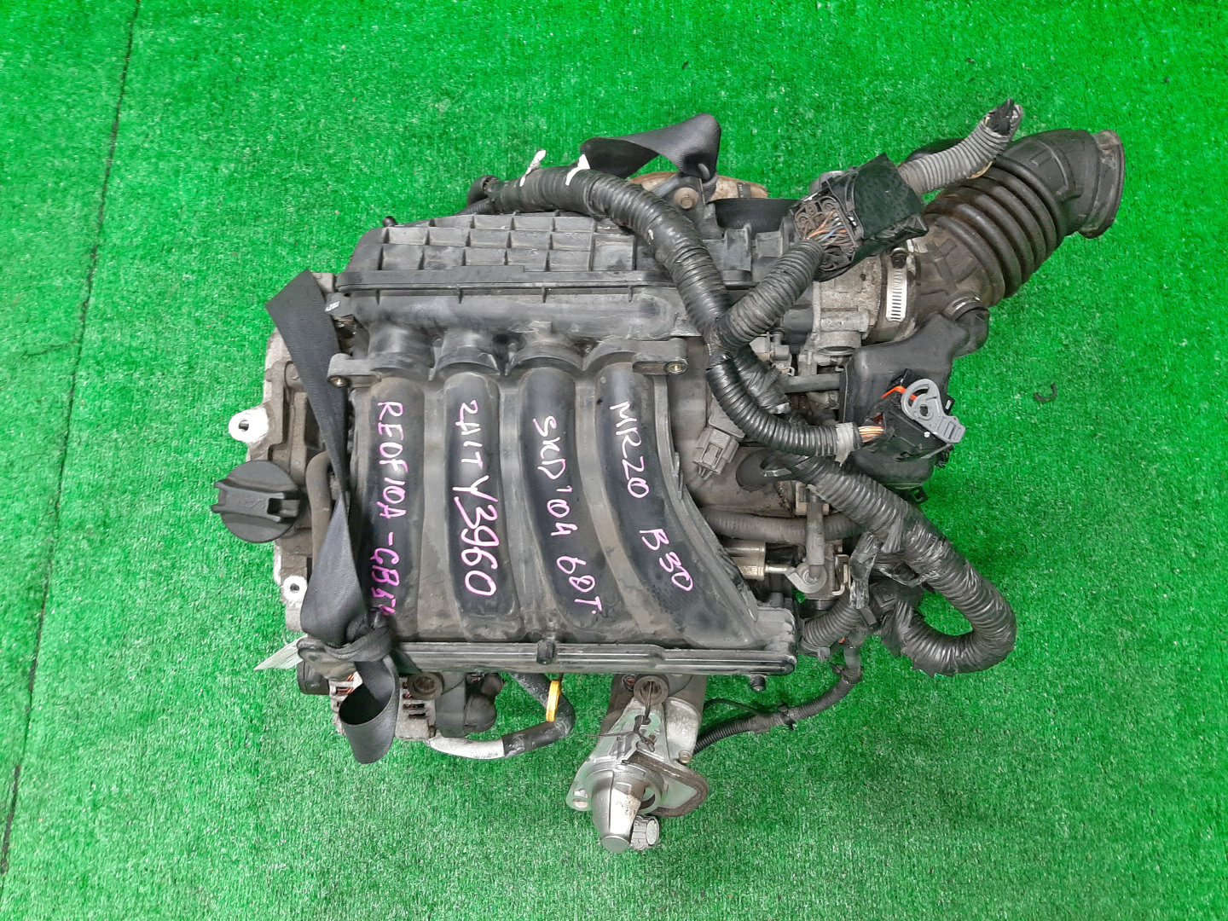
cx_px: 614
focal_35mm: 26
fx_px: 922
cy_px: 460
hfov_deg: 67.3
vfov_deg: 53.1
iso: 208
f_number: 1.7
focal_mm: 3.93
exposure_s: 1/50
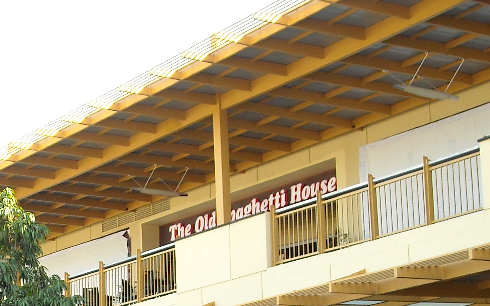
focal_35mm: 90
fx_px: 1202
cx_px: -13
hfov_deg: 22.1
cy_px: 411
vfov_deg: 13.9
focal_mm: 5.7
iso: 135
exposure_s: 1/250
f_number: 2.8
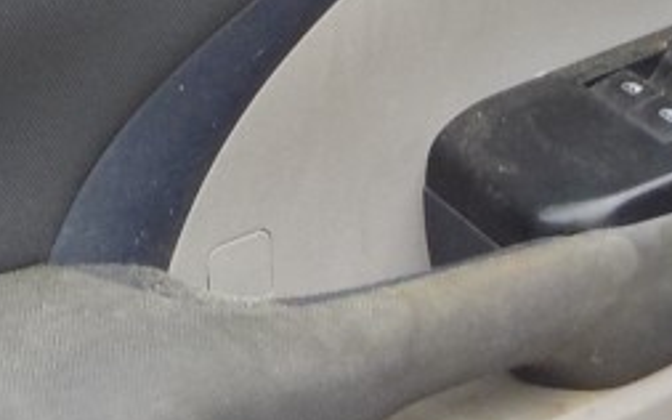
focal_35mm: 161
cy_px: 287
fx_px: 2948
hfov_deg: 13.0
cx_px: 297
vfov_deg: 8.1
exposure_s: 1/125
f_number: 3.3
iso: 125
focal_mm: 4.1
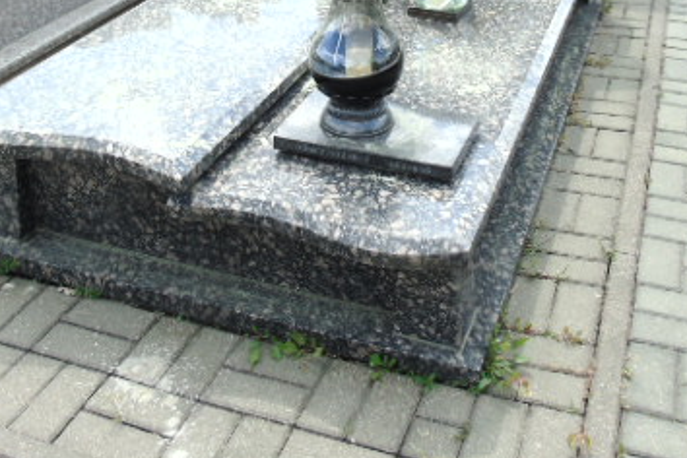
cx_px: 340
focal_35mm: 47
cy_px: 47
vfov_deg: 27.6
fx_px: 897
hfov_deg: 41.9
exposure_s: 1/320
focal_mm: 4.4
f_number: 3.4
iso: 80
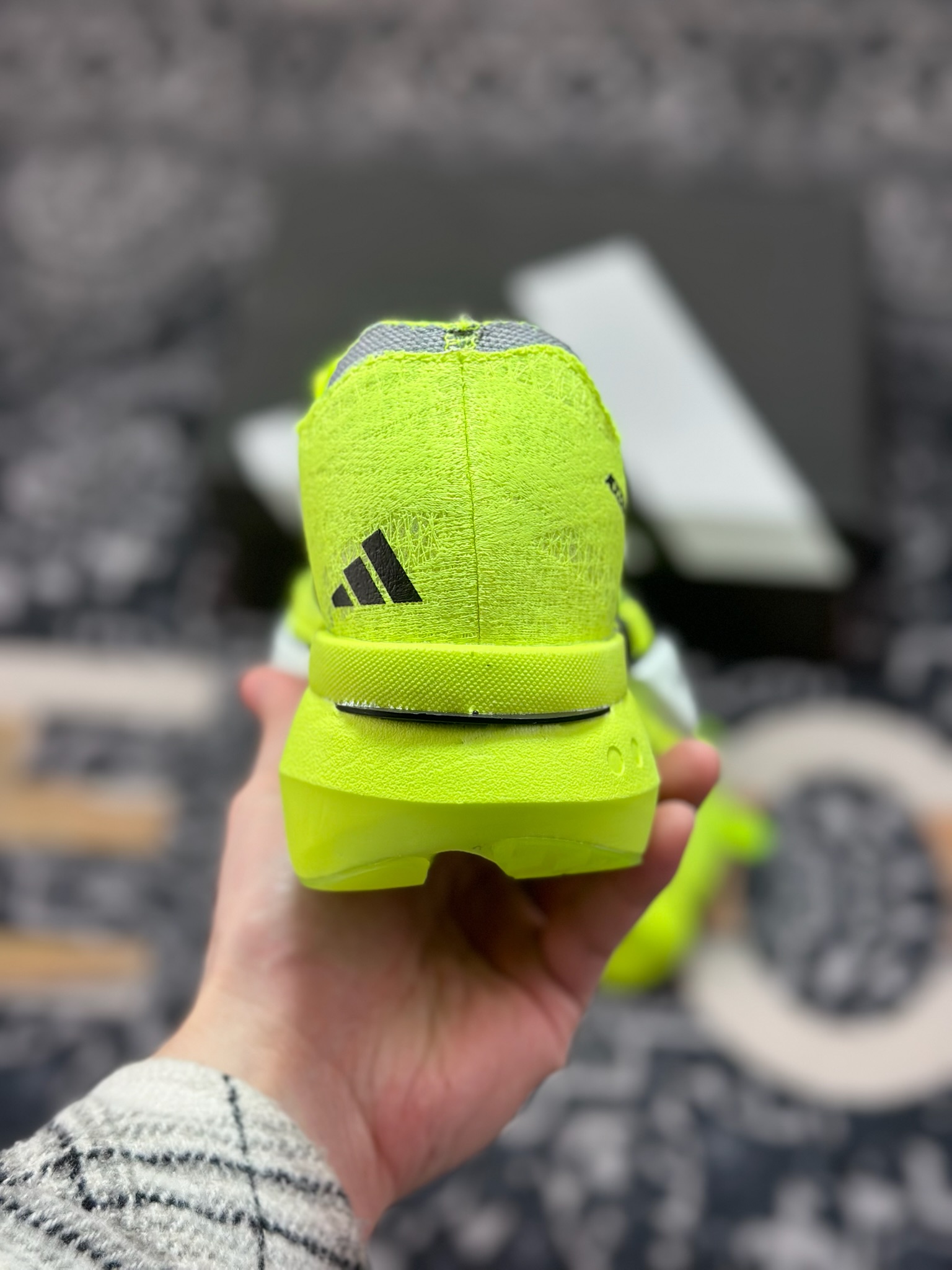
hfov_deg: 30.3
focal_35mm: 48
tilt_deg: -54.7
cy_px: 635
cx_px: 476
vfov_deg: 39.7
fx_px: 1760
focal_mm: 6.86
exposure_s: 1/1095
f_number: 1.78
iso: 80
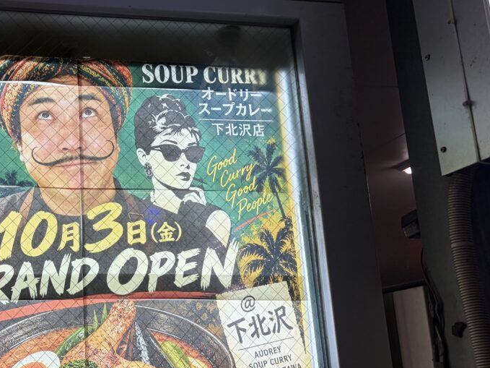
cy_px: 197
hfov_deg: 36.8
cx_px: 64
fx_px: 693
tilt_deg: +14.4
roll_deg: +1.8
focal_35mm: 49
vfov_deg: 29.7
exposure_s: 1/100
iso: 32
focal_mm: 5.96
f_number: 1.6
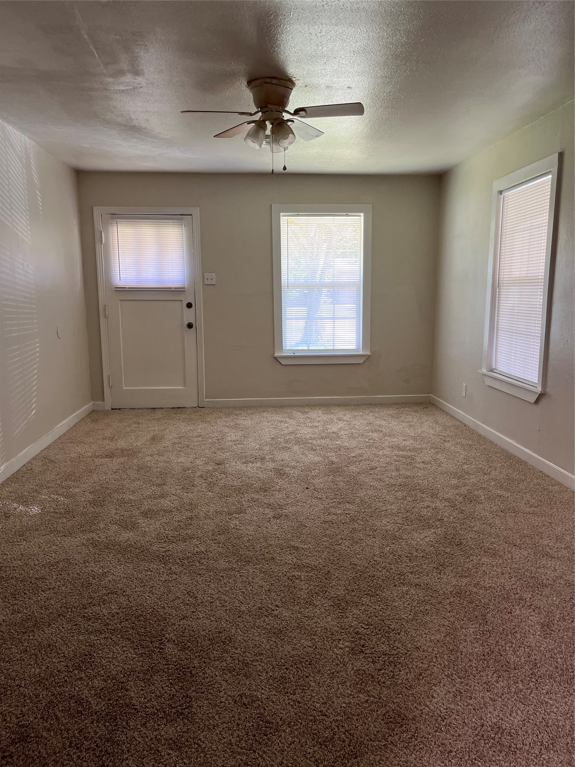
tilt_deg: -9.1
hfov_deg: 53.1
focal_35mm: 26
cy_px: 384
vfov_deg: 67.3
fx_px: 576
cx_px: 288
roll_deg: +1.0
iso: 160
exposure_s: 1/60
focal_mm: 5.1
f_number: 1.6
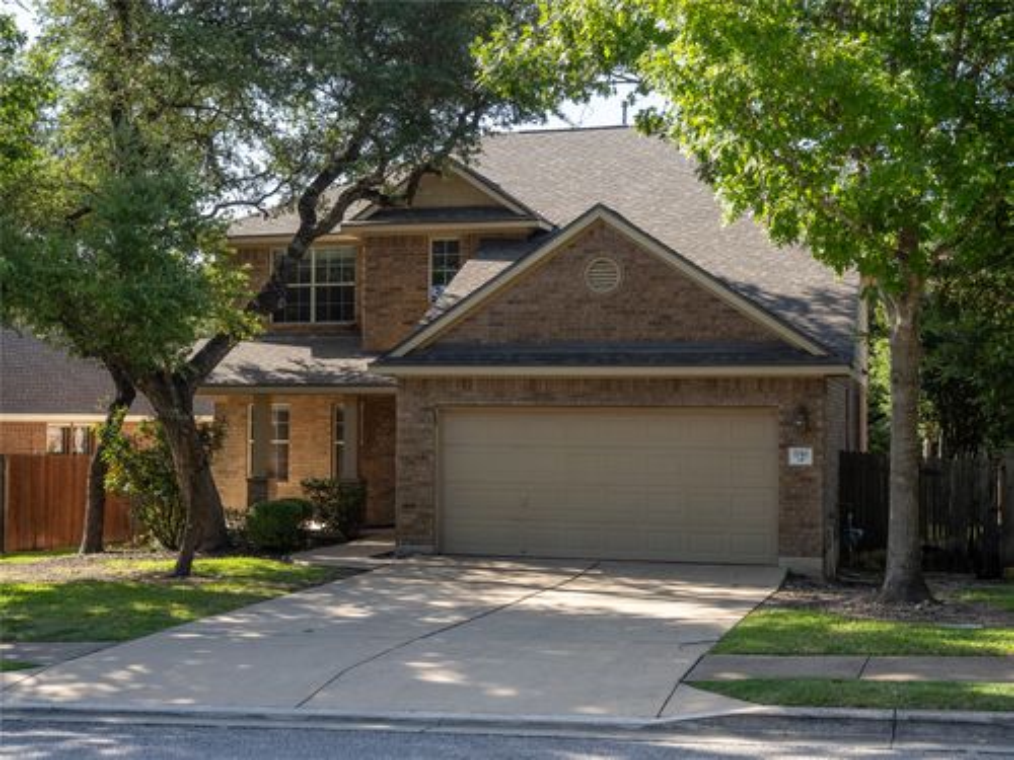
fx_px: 1465
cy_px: 380
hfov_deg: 38.2
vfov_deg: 29.1
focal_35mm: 50
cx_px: 507
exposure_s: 1/320
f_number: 5.6
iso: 200
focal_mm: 25
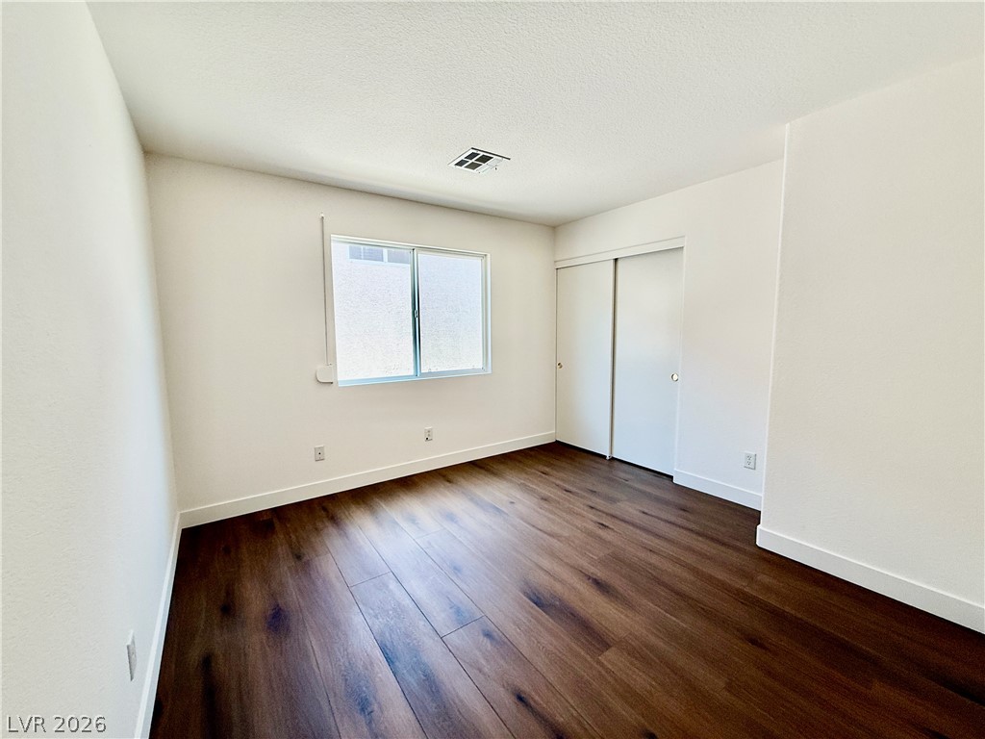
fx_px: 398
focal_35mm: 14
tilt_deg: -6.1
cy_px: 370
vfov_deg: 85.7
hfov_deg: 102.1
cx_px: 492
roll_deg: +0.1
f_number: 2.2
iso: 64
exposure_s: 1/126
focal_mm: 2.22
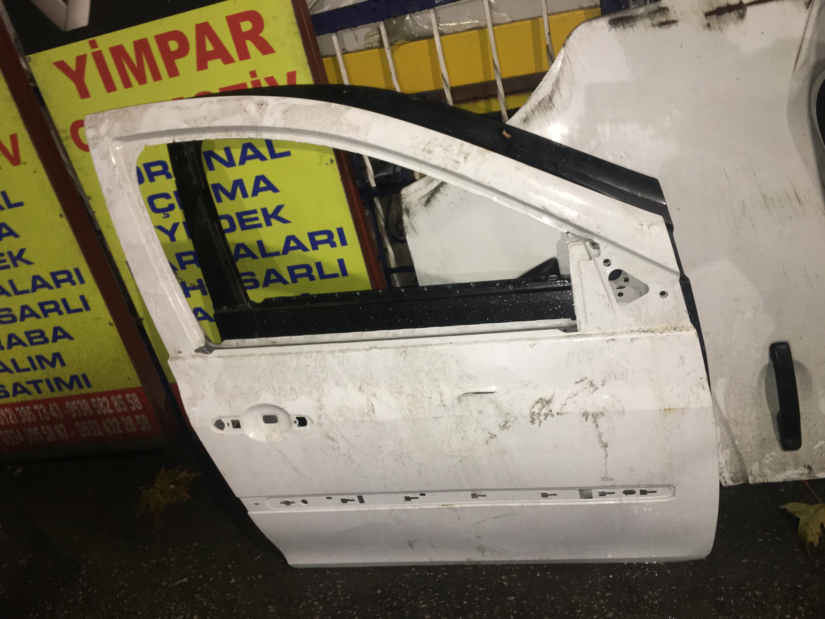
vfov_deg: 48.2
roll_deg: +13.4
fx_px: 691
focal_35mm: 29
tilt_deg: -29.7
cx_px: 412
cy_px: 310
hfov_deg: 61.7
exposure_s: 1/17
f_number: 2.2
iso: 80
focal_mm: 4.15
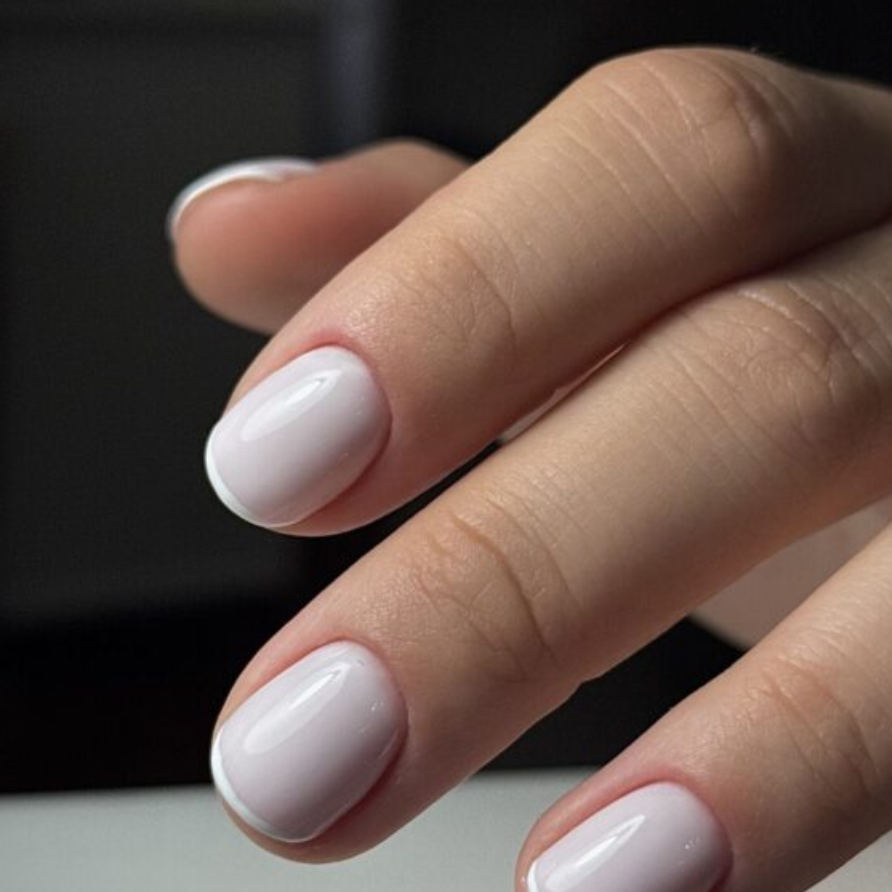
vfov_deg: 22.2
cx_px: 581
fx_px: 2274
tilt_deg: -16.1
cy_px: 466
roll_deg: -4.9
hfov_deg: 22.1
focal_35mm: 78
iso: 64
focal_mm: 6.76
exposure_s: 1/615
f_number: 1.78
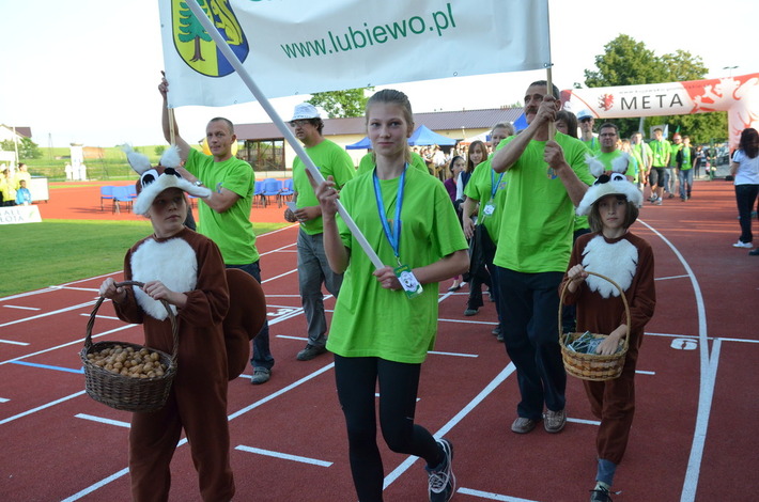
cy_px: 251
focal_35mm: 32
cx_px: 380
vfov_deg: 41.5
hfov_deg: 59.6
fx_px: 663
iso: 1600
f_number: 5
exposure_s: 1/1600
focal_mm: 21
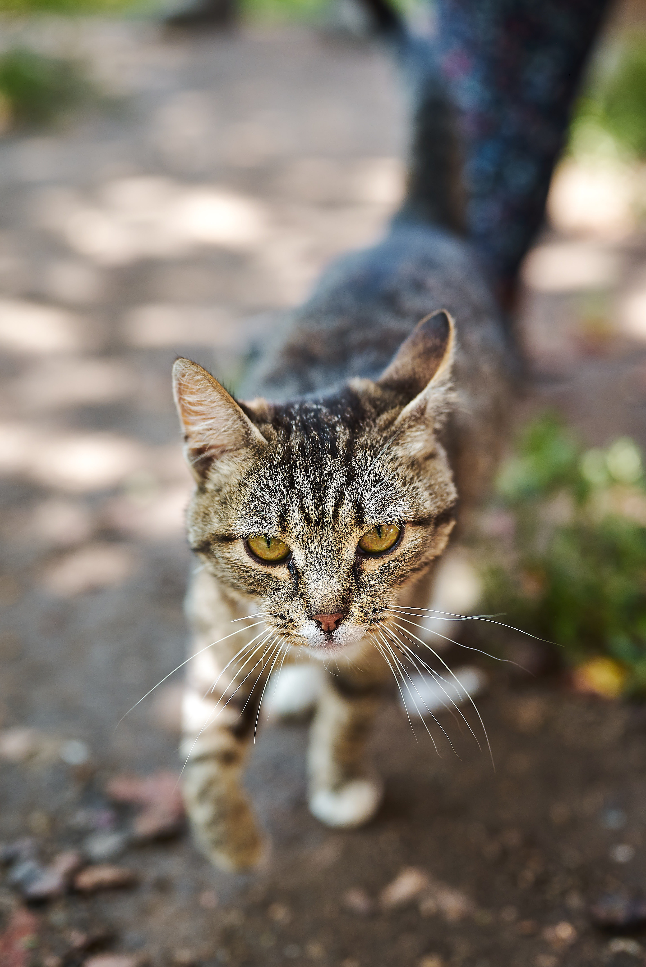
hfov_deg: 27.0
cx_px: 323
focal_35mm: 50
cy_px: 484
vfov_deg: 39.6
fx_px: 1344
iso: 200
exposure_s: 1/500
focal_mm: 50
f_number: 2.5
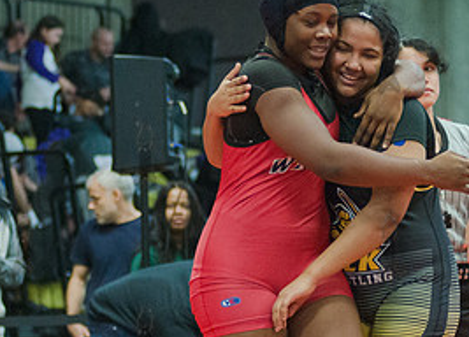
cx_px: 303
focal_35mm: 226
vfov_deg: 6.4
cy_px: 157
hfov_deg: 8.9
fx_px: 3017
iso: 4000
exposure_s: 1/320
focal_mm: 80
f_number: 2.8
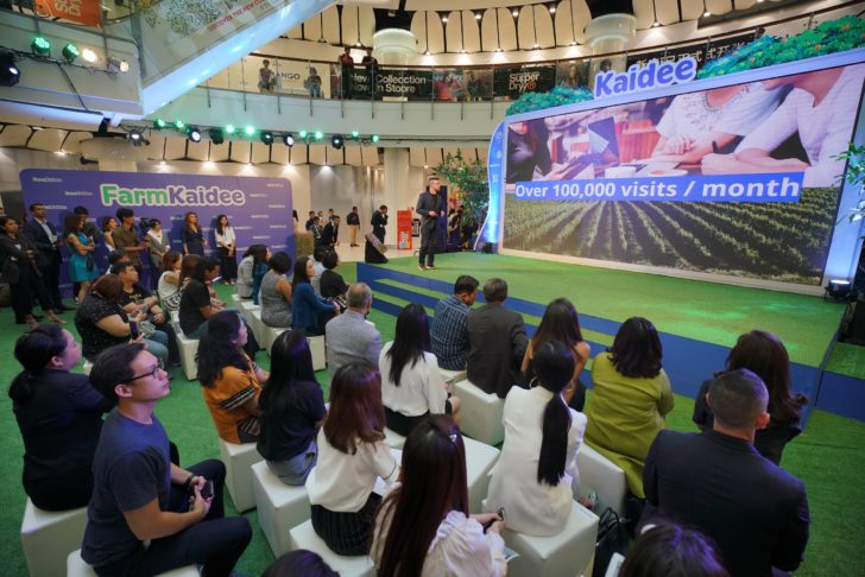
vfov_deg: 73.8
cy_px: 288
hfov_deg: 96.7
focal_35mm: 16
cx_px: 432
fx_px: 385
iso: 640
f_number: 4
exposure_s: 1/125
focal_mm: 16
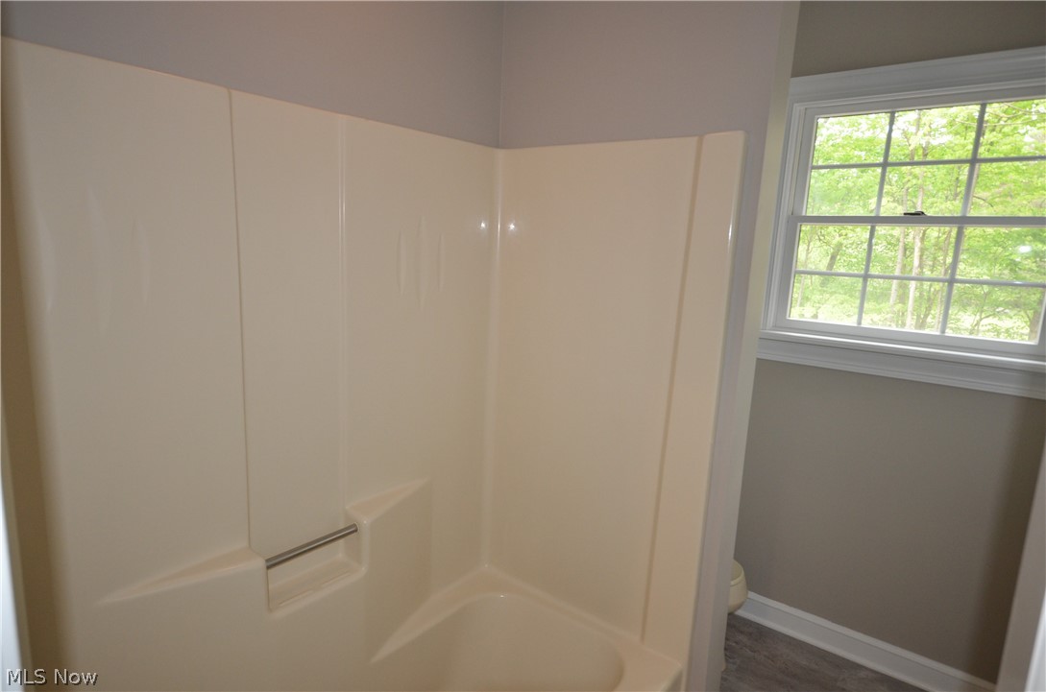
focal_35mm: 21
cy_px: 346
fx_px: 609
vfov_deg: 59.3
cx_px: 523
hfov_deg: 81.3
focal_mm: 14
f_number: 4.8
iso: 800
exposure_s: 1/60
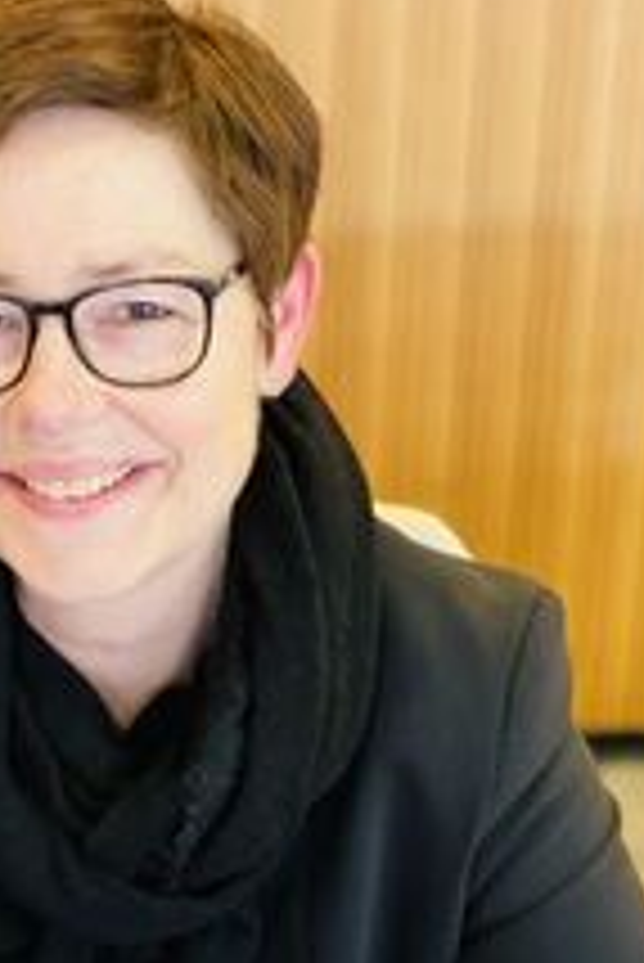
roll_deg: -0.1
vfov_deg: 19.9
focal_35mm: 101
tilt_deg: -22.6
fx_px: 2706
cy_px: 801
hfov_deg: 13.5
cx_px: 90
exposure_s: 1/33
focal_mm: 6
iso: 200
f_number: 2
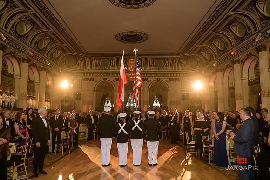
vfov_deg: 48.0
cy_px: 90
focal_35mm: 27
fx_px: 203
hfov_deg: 67.4
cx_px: 135
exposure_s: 1/125
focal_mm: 27
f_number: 3.2
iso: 1600
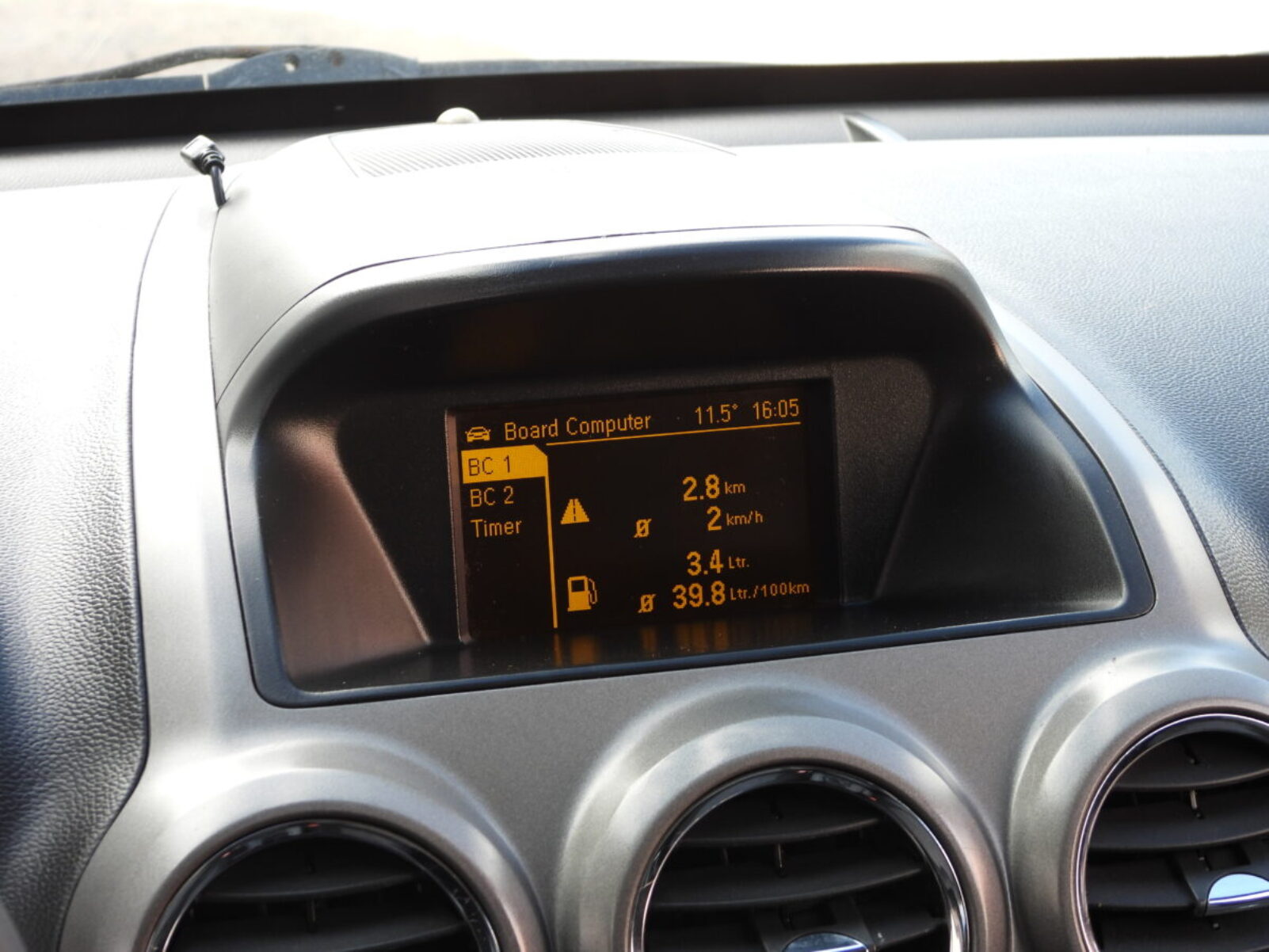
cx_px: 634
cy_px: 476
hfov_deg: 24.4
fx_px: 2933
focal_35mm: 80
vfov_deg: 18.4
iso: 100
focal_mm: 14.4
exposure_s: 1/60
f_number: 3.5
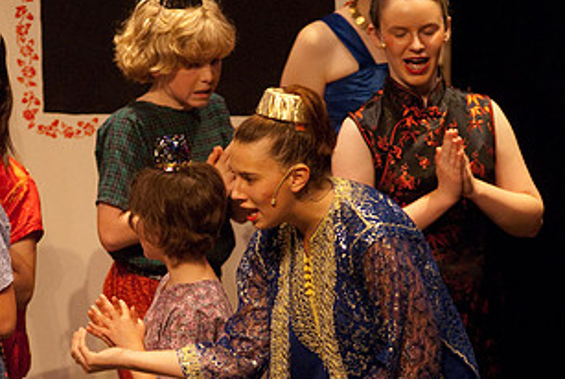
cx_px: 169
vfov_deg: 2.9
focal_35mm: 481
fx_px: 7564
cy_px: 228
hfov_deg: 4.3
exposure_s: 1/160
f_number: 2.8
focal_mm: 170
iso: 1000
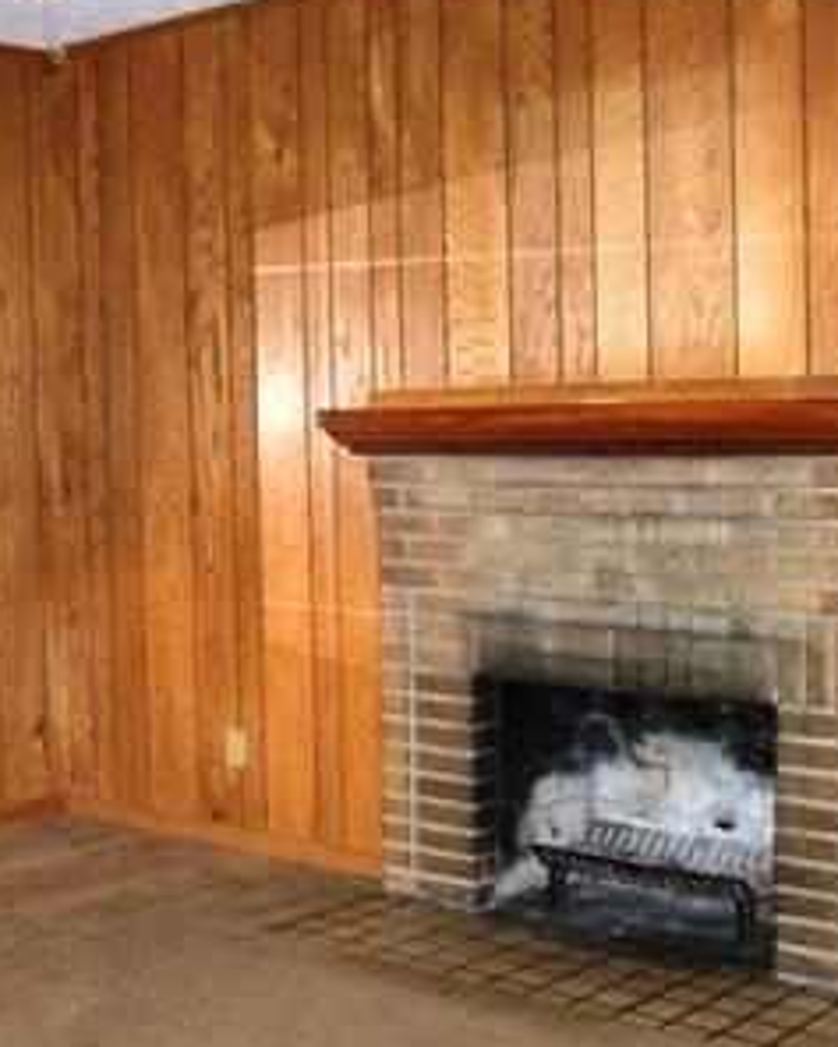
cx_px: 212
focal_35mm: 54
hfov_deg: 27.7
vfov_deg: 34.7
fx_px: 1673
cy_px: 573
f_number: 2.9
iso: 250
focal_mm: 5.7
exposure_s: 1/30
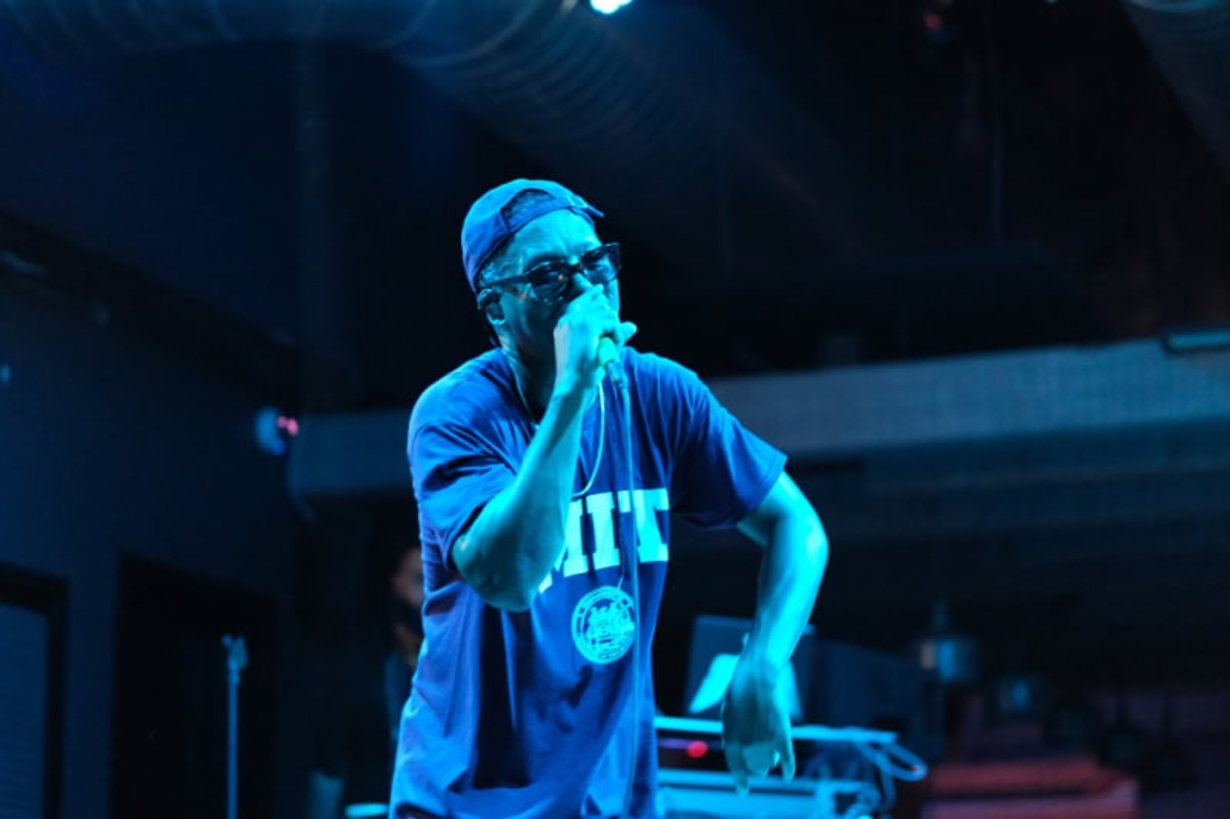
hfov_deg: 24.2
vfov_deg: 16.3
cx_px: 615
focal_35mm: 84
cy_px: 410
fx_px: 2869
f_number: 1.4
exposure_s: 1/170
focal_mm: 56
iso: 8000
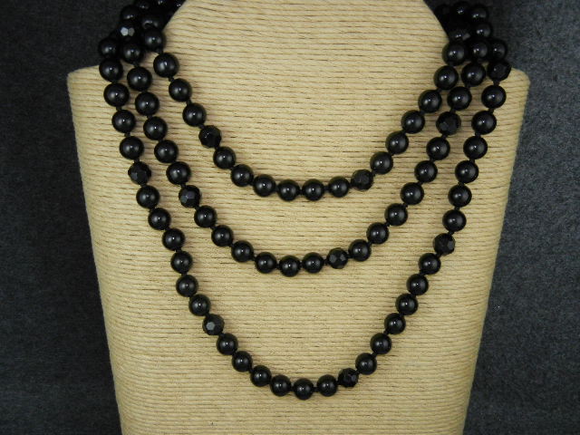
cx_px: 290
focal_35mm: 34
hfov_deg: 54.0
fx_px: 570
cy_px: 218
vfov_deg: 41.8
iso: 793
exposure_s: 1/30
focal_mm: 6.2
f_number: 7.2
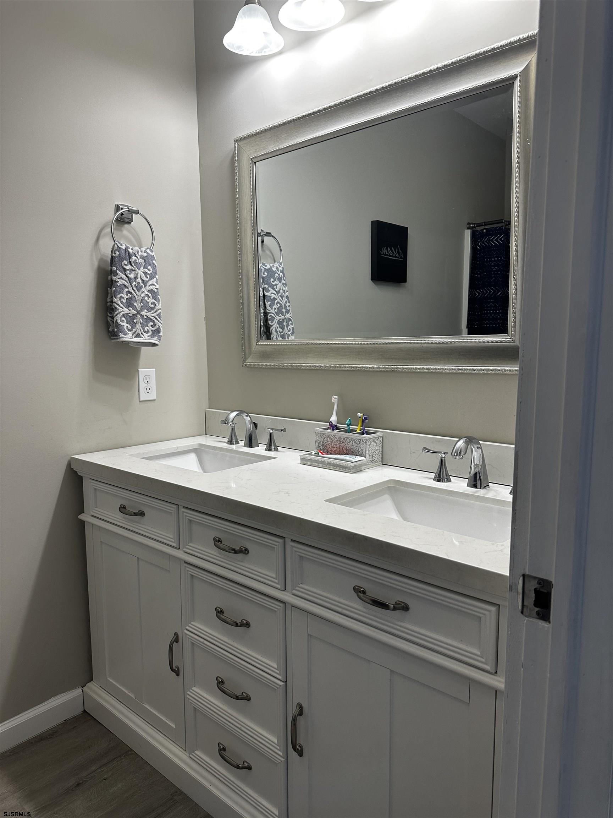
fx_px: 567
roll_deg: -0.1
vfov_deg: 71.6
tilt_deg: -6.6
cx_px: 306
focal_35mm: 24
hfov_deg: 56.8
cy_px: 409
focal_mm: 6.86
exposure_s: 1/120
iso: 125
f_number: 1.78
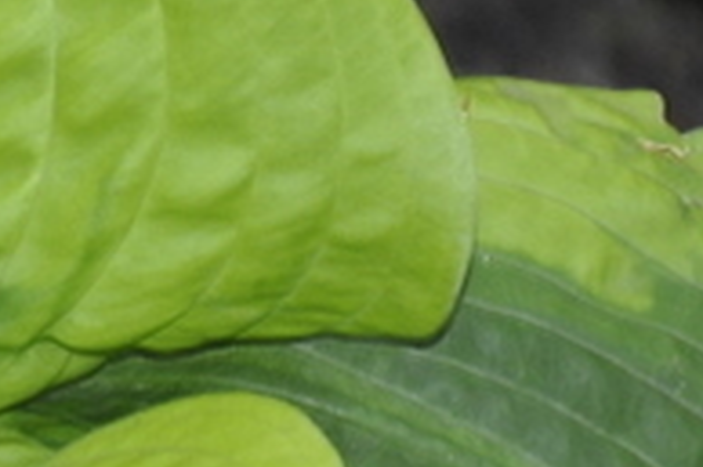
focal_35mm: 651
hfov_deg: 3.2
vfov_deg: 2.1
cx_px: -478
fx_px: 12703
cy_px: 0
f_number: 5.6
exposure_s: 1/60
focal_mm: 105
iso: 800
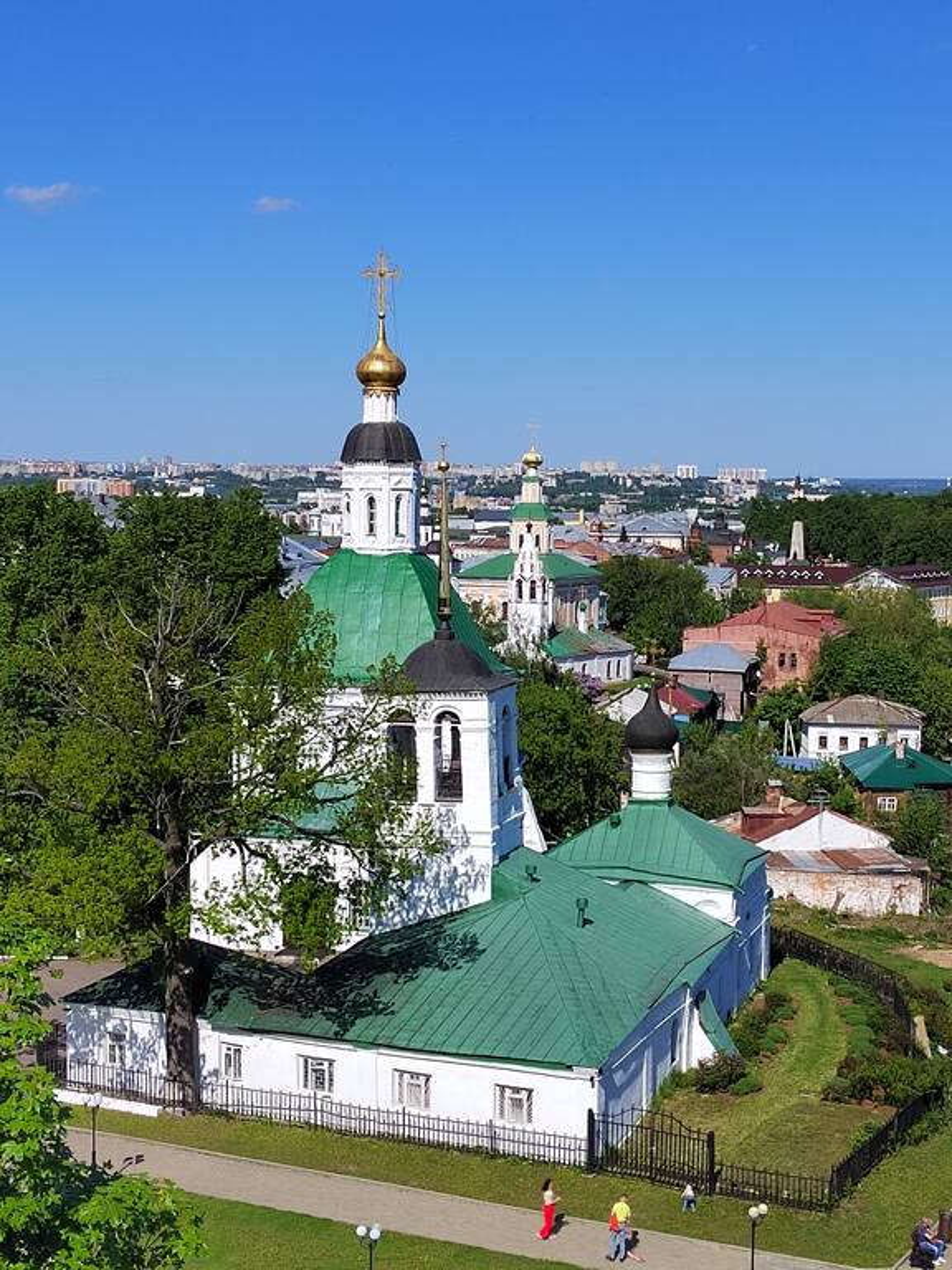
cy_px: 635
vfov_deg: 33.2
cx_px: 476
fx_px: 2127
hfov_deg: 25.2
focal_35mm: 58
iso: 185
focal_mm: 5.52
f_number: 1.9
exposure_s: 1/2419
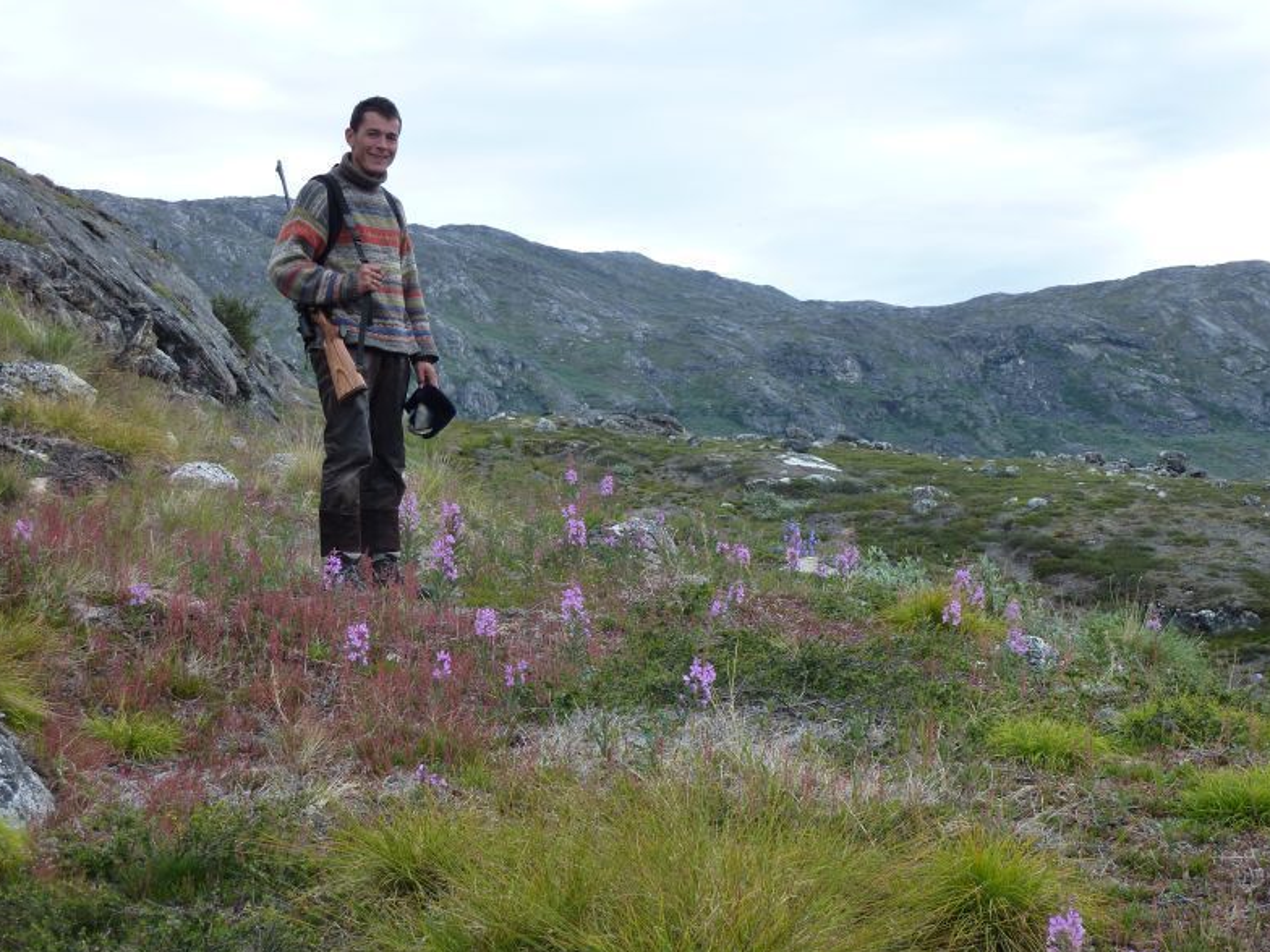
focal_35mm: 49
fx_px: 1798
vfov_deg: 29.7
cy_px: 473
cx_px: 638
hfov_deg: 38.9
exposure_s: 1/200
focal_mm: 7.9
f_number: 4
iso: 125
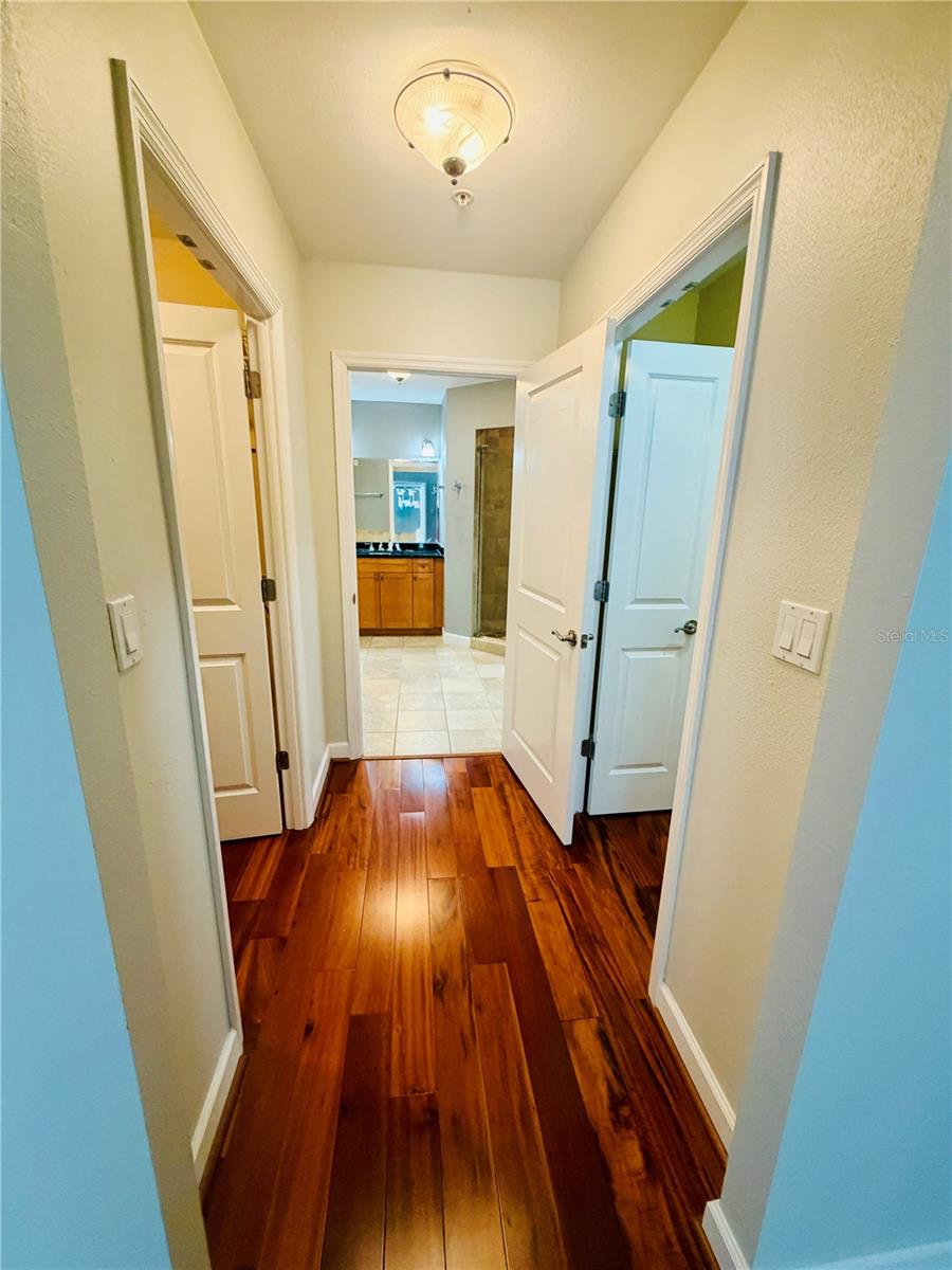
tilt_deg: -11.7
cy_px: 635
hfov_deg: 85.7
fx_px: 513
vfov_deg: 102.1
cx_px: 476
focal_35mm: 14
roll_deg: -1.9
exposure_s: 1/60
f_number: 2.2
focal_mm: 2.22
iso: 320
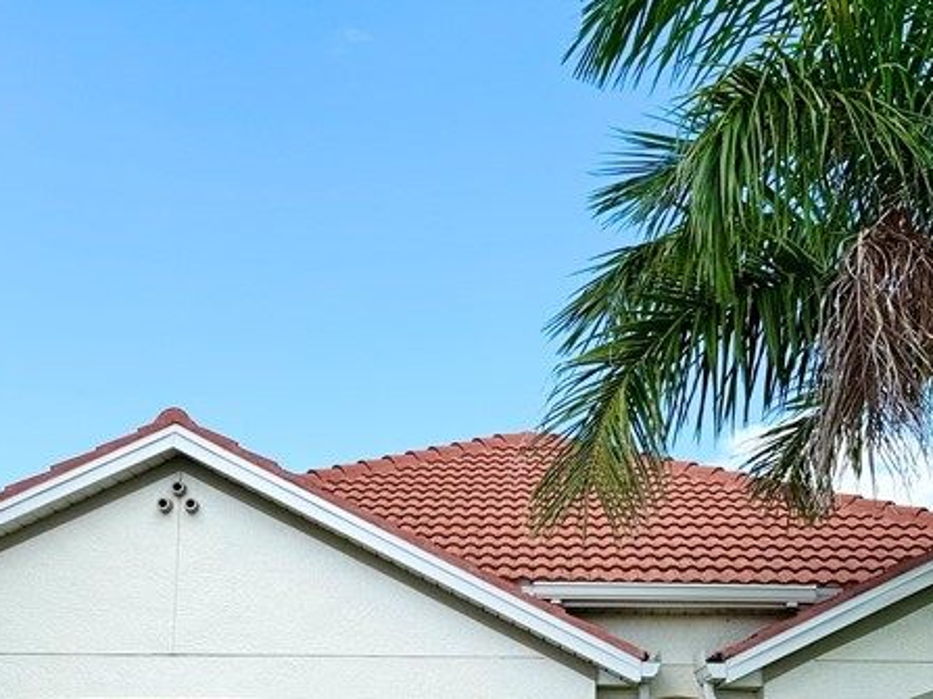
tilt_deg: +10.8
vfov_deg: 26.0
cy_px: 568
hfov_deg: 34.9
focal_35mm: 55
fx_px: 1482
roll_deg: -1.2
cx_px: 507
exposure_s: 1/2959
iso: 80
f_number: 1.78
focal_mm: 6.76
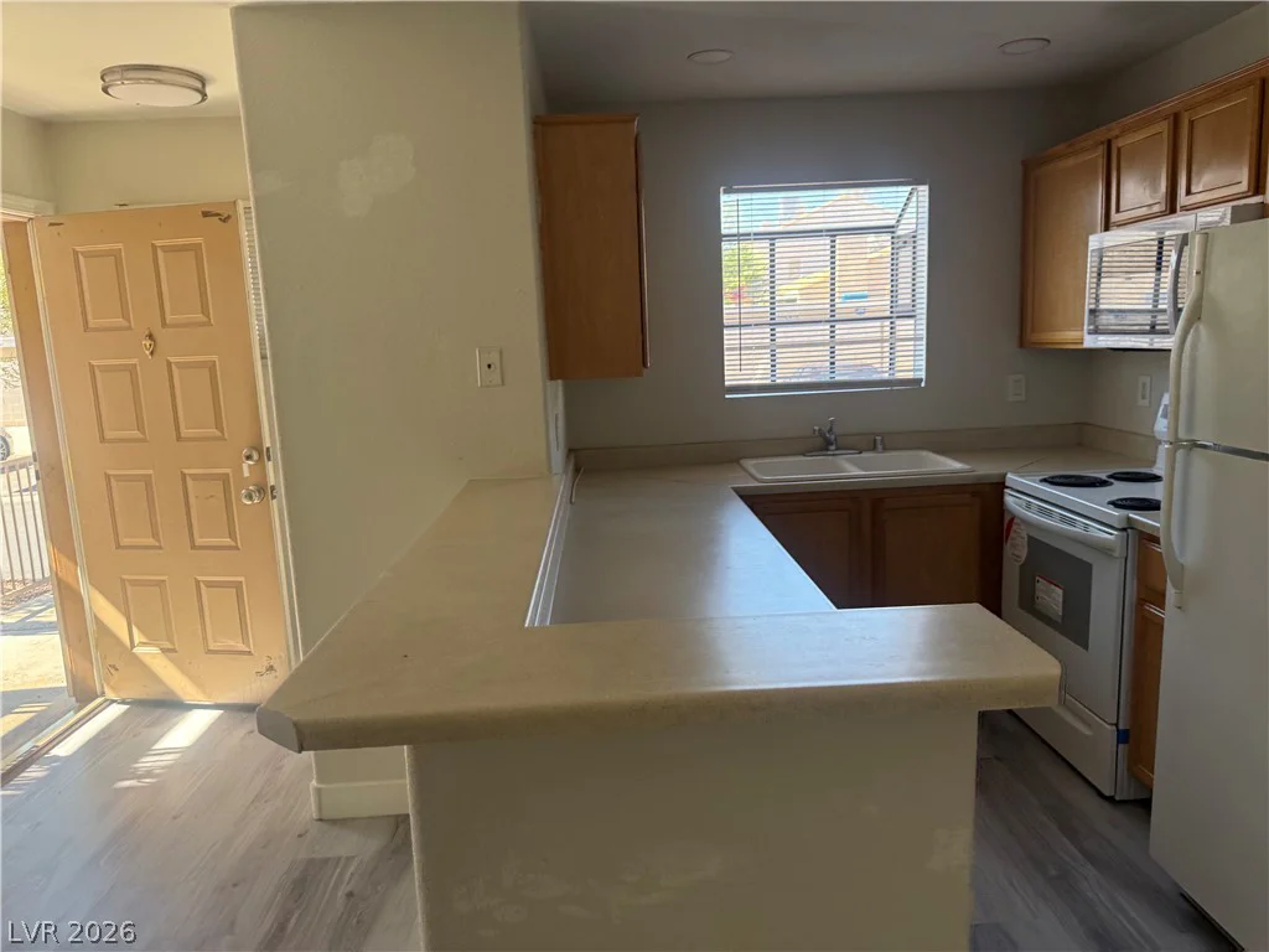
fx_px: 880
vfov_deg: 56.8
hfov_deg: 71.6
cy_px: 476
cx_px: 634
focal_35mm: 24
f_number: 1.78
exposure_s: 1/228
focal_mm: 6.76
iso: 200
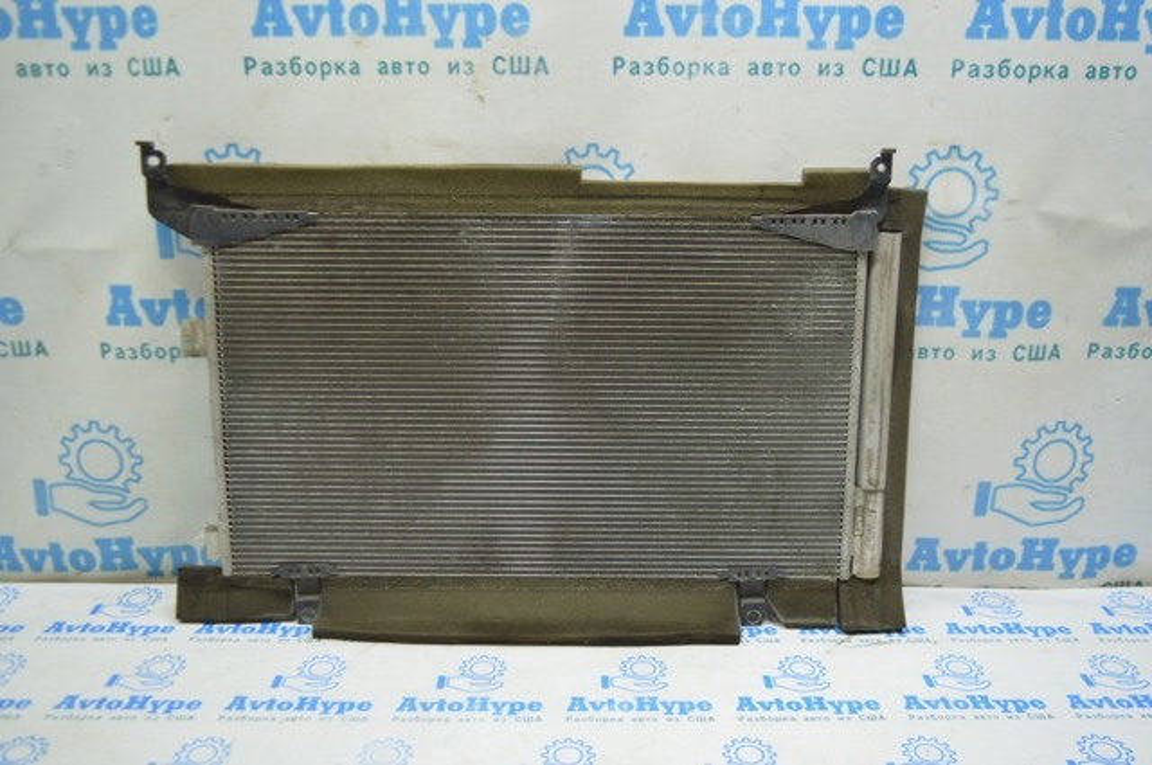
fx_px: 1055
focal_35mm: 33
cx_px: 576
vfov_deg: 39.9
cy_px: 382
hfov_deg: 57.3
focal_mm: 22
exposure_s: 1/40
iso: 400
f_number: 3.8
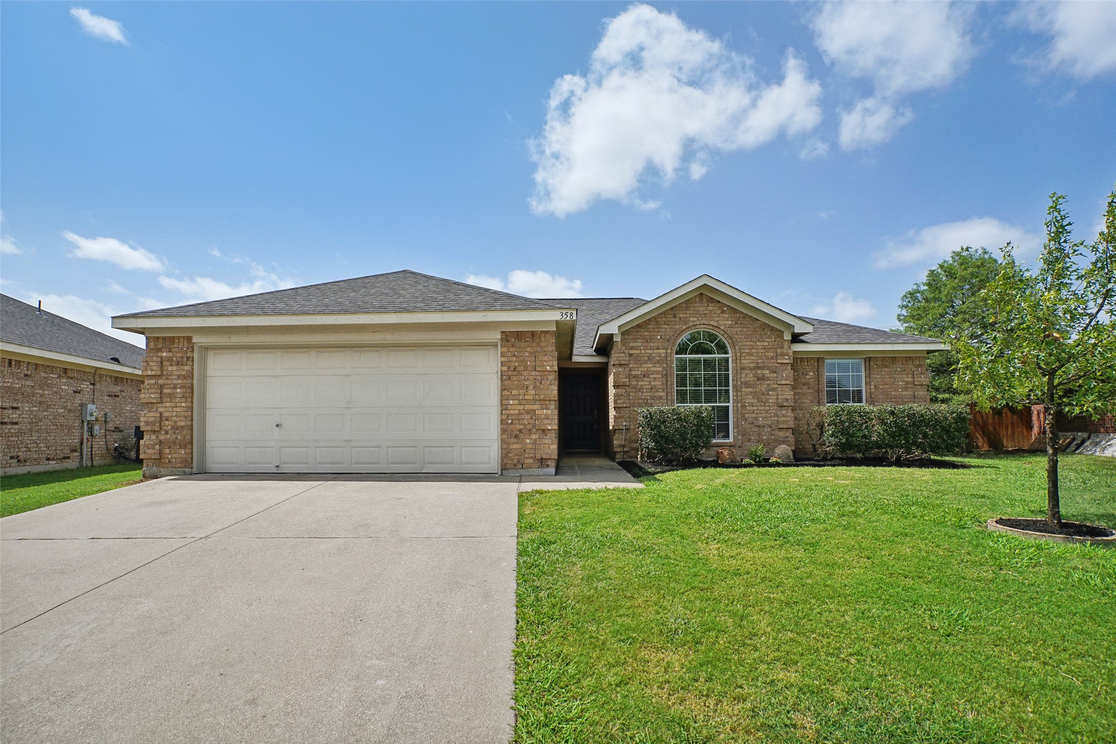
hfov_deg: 96.7
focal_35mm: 16
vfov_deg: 73.7
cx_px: 558
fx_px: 496
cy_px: 372
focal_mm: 16
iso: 320
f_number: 8
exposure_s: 1/1600
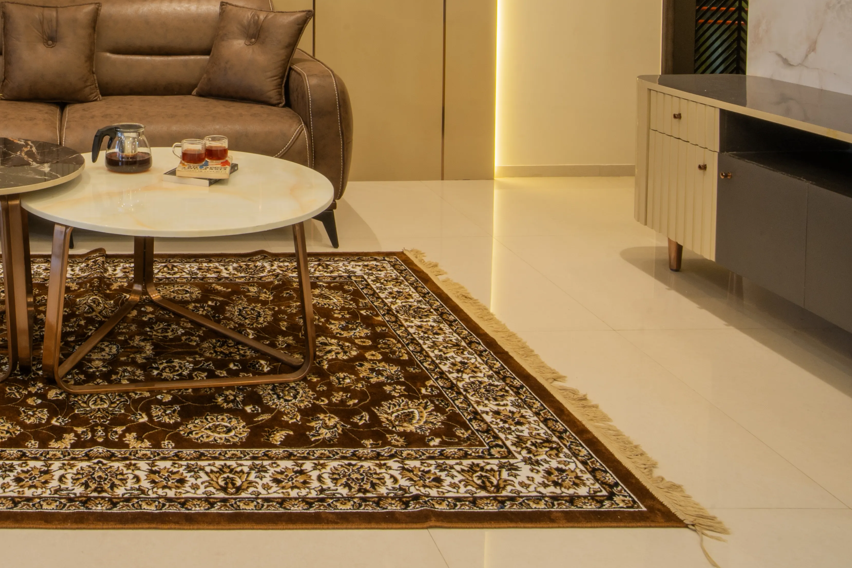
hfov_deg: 45.7
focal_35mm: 38
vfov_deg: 32.0
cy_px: -14
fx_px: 899
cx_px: 78
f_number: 22
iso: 100
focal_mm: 18
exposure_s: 1
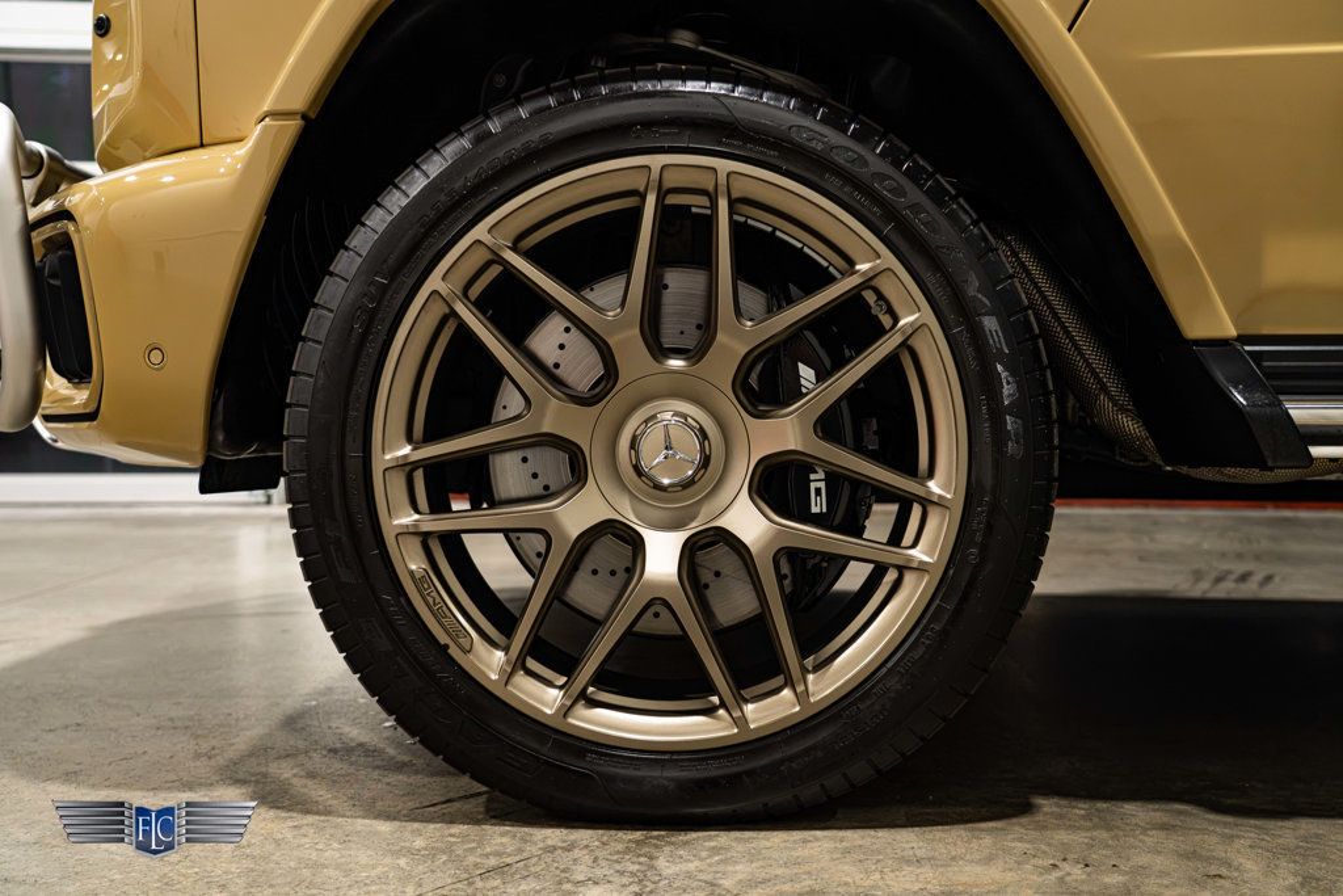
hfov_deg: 49.5
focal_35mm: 39
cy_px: 448
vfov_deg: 34.2
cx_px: 672
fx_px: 1455
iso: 1600
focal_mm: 39
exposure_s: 1/100
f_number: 4
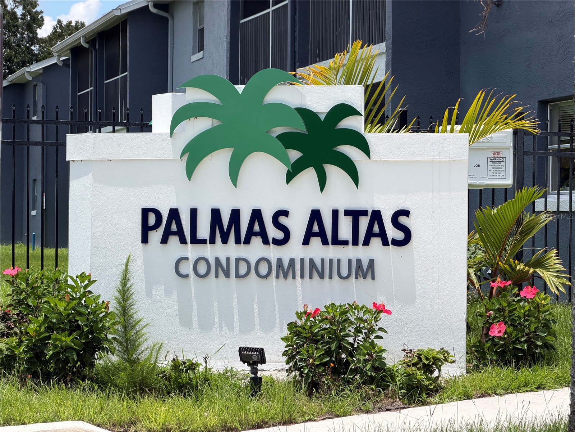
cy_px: 216
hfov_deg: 19.6
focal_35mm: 100
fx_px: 1661
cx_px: 288
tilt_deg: -0.5
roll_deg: -0.6
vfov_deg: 14.8
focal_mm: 16.89
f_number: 2.8
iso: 25
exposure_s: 1/638
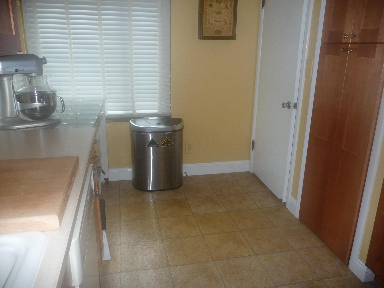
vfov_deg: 49.7
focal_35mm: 28
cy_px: 144
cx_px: 192
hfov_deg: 63.4
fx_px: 311
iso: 125
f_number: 3.3
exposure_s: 1/30
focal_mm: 4.7
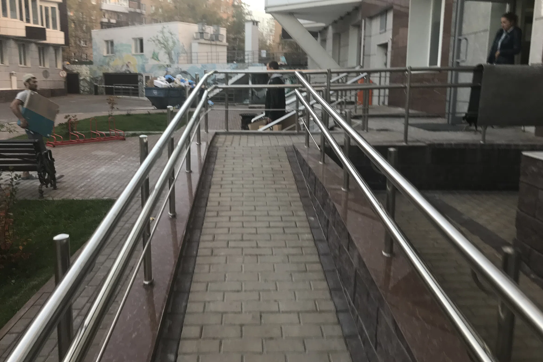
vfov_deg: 43.5
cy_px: 159
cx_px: 265
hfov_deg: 61.9
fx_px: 452
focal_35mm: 30
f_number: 1.8
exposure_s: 1/100
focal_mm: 3.99
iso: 40
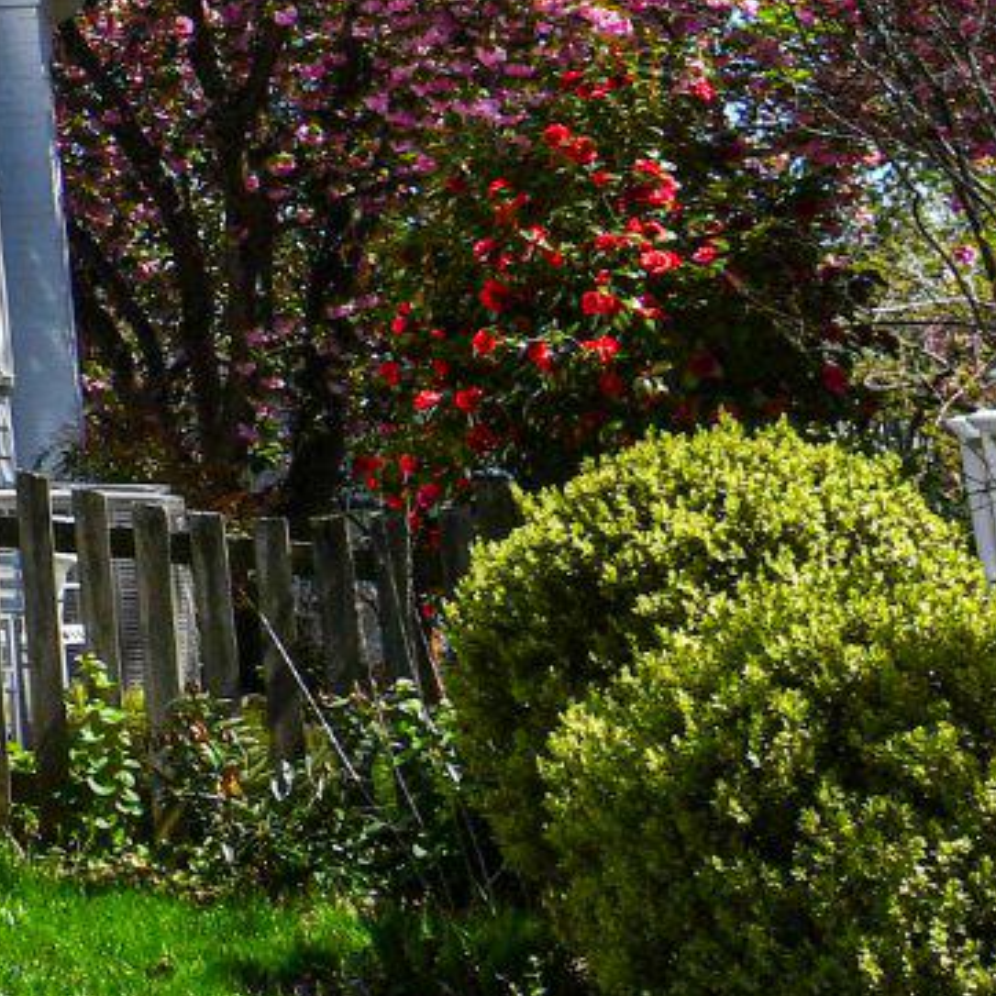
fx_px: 3288
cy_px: -219
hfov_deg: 13.1
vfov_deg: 16.5
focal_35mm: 101
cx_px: -1381
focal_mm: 14
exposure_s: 1/320
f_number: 9
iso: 100
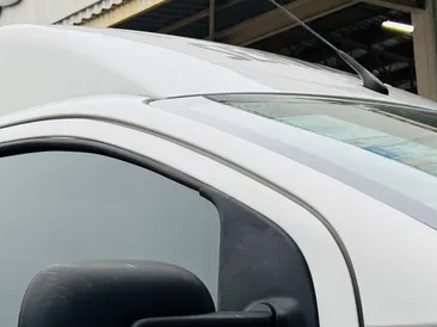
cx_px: 63
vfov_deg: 15.9
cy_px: 319
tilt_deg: +2.9
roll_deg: +3.6
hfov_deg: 21.2
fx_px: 1148
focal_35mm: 91
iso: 64
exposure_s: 1/121
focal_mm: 5.7
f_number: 1.5
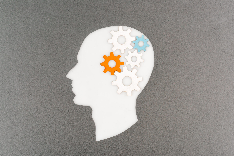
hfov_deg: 39.6
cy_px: 78
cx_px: 117
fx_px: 325
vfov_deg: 27.0
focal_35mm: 50
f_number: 6.3
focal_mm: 50
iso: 100
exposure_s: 1/160
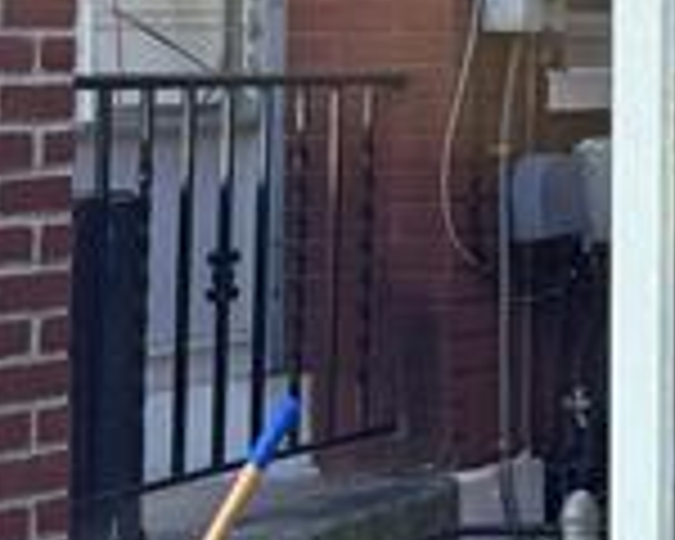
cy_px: -76
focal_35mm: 160
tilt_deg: +2.6
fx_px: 3196
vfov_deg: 9.5
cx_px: 2228
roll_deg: +1.0
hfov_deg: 9.0
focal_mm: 6.76
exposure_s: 1/654
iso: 100
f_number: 1.78
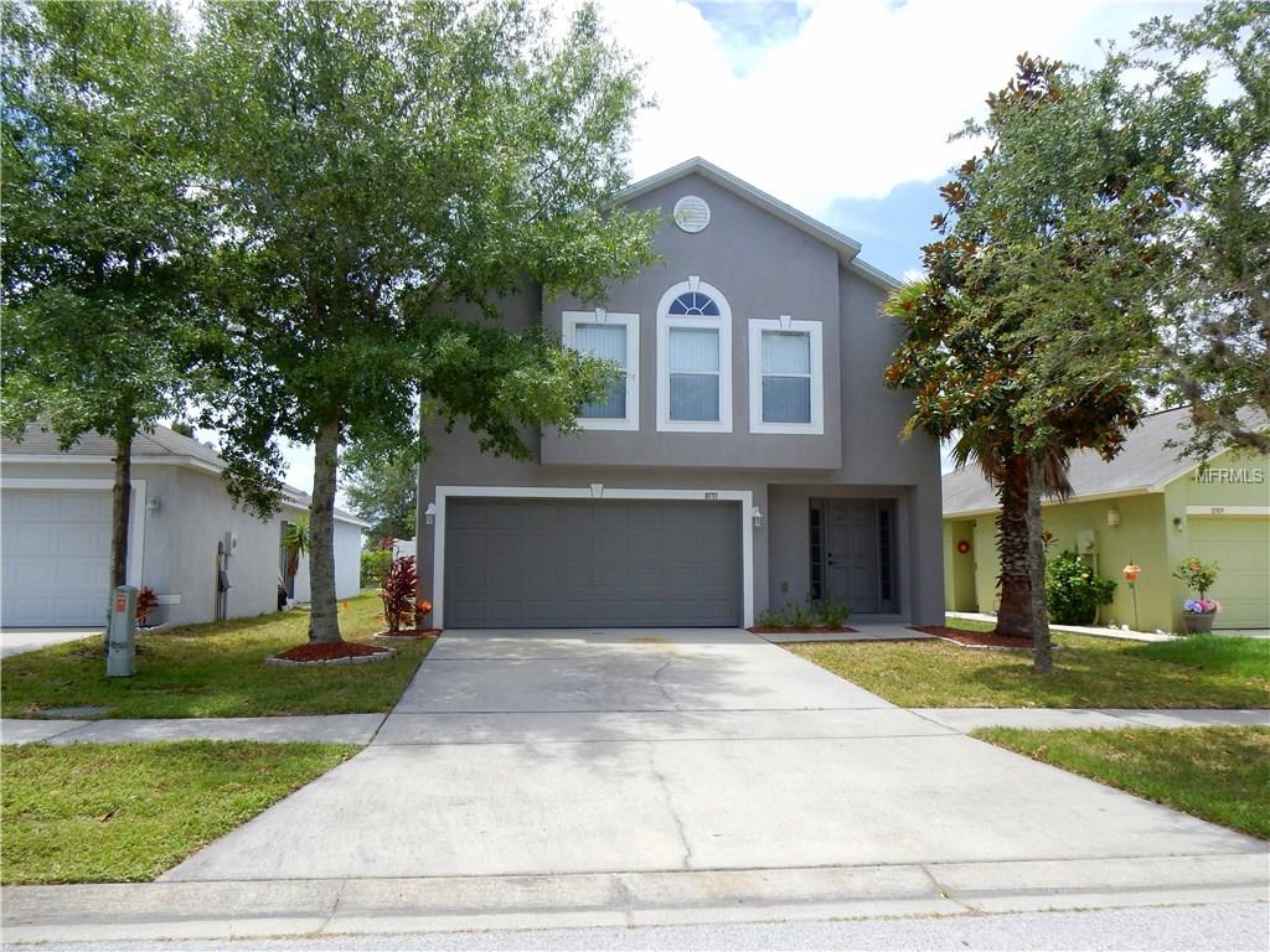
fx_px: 917
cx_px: 635
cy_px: 476
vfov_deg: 54.9
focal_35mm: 25
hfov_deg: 69.4
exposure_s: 1/800
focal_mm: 4.5
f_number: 3.7
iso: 125
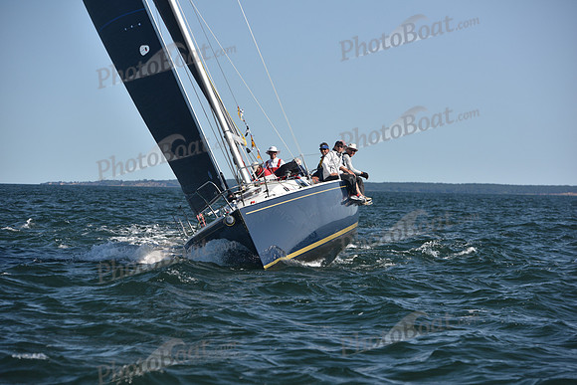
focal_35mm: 135
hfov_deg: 15.2
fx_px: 2164
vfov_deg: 10.2
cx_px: 288
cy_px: 192
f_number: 5.6
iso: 250
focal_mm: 135
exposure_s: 1/1000
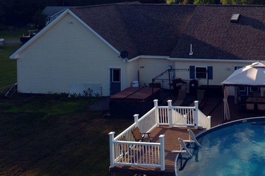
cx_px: 287
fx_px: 346
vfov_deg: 27.1
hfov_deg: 36.1
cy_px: 2
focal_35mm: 47
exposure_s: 1/400
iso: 100
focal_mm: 3.61
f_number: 2.8
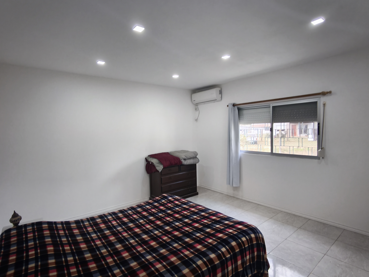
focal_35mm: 19
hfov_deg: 84.7
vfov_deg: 68.7
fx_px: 203
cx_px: 184
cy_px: 138
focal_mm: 1.91
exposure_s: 1/33.3
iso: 200
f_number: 2.2
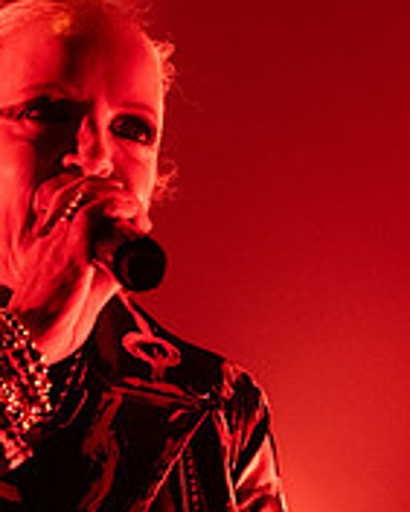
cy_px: 301
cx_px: -161
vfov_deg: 13.1
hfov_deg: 10.2
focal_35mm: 147
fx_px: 2228
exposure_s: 1/200
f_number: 3.2
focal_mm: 40
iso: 2500
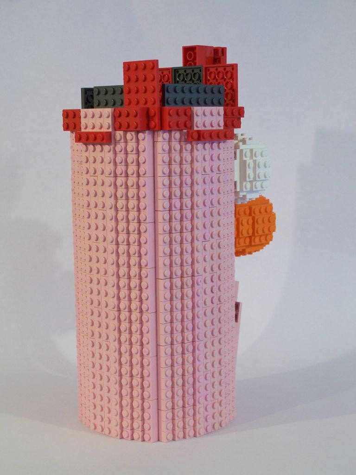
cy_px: 238
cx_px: 178
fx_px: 919
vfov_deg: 29.0
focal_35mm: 67
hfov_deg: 21.9
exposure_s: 1/4
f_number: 3.2
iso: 80
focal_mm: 11.1
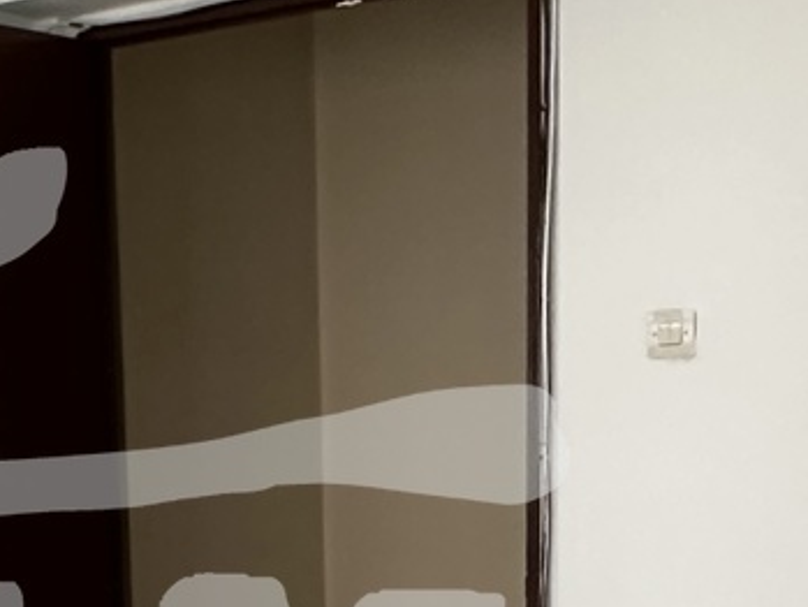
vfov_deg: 18.3
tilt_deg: -11.0
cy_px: 690
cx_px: 67
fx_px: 1798
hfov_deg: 24.5
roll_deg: +2.9
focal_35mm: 77
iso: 320
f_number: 2.2
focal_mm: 2.22
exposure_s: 1/60
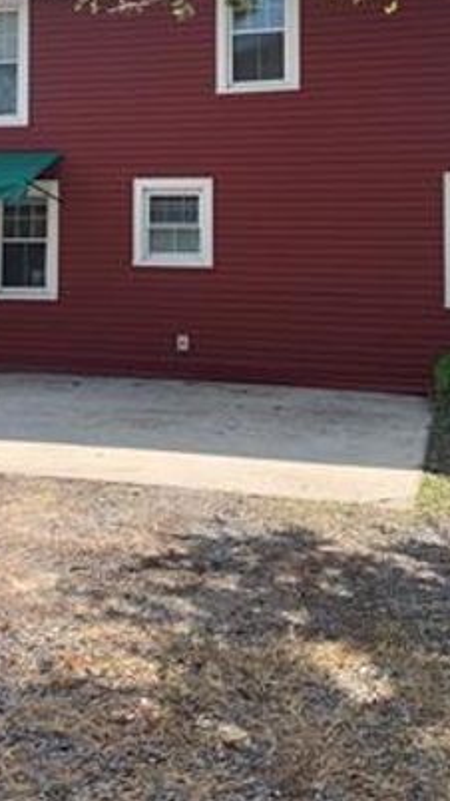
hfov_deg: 25.2
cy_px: 190
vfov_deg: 42.3
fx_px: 997
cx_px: 123
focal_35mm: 47
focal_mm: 4.25
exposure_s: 1/1111
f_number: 1.8
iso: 25
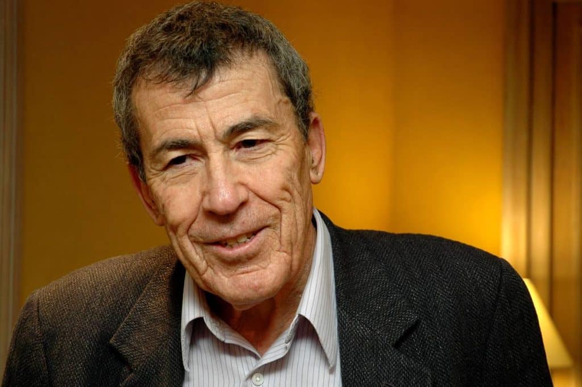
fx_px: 1502
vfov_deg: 14.7
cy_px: 194
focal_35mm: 93
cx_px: 291
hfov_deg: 21.9
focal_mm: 62
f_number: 5
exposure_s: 1/50
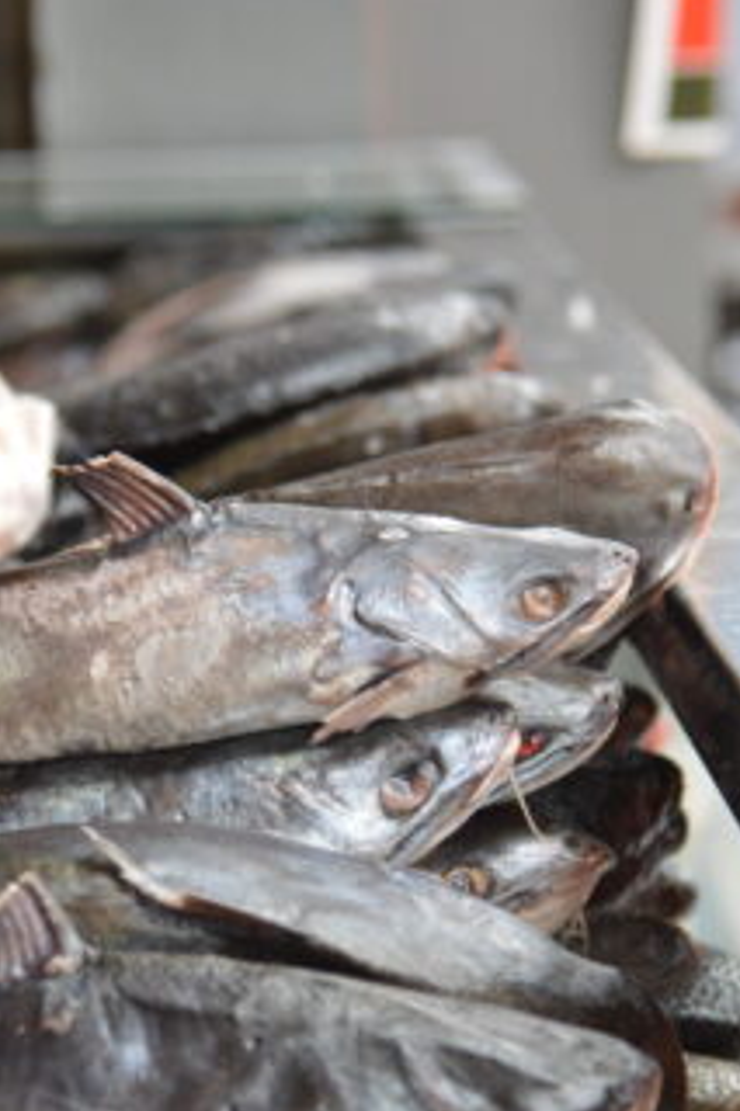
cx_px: 295
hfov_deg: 9.0
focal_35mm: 152
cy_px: 710
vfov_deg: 13.5
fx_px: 4691
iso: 1100
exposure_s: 1/60
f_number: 5.6
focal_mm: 72
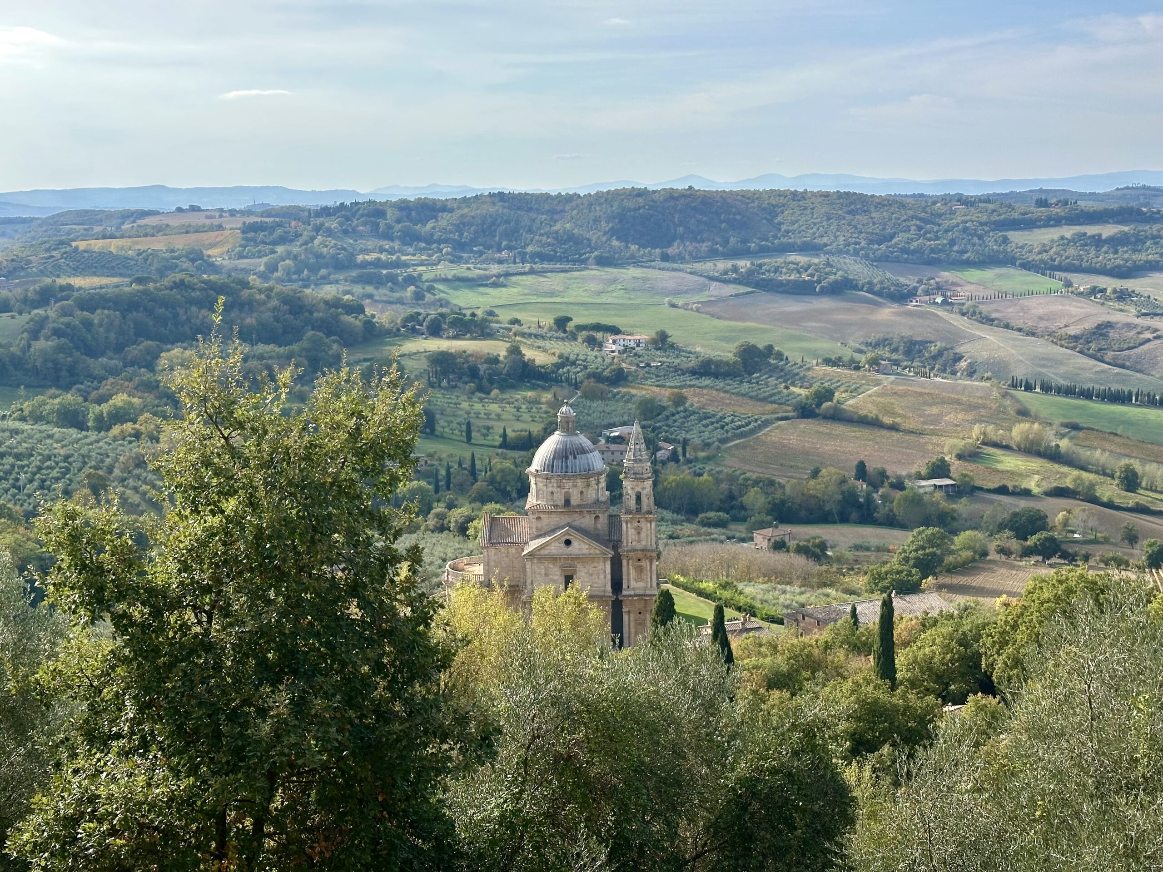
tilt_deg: -9.4
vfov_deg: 30.3
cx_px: 582
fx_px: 1613
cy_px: 436
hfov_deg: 39.7
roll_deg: +1.5
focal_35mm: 48
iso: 64
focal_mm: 6.86
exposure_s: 1/2976
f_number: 1.78
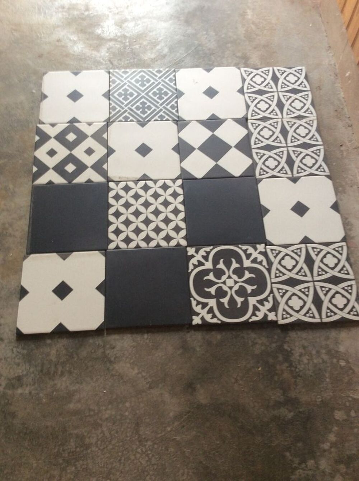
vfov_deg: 56.9
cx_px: 180
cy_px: 240
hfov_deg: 44.1
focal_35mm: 32
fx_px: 444
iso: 64
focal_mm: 3.3
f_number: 2.4
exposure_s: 1/25
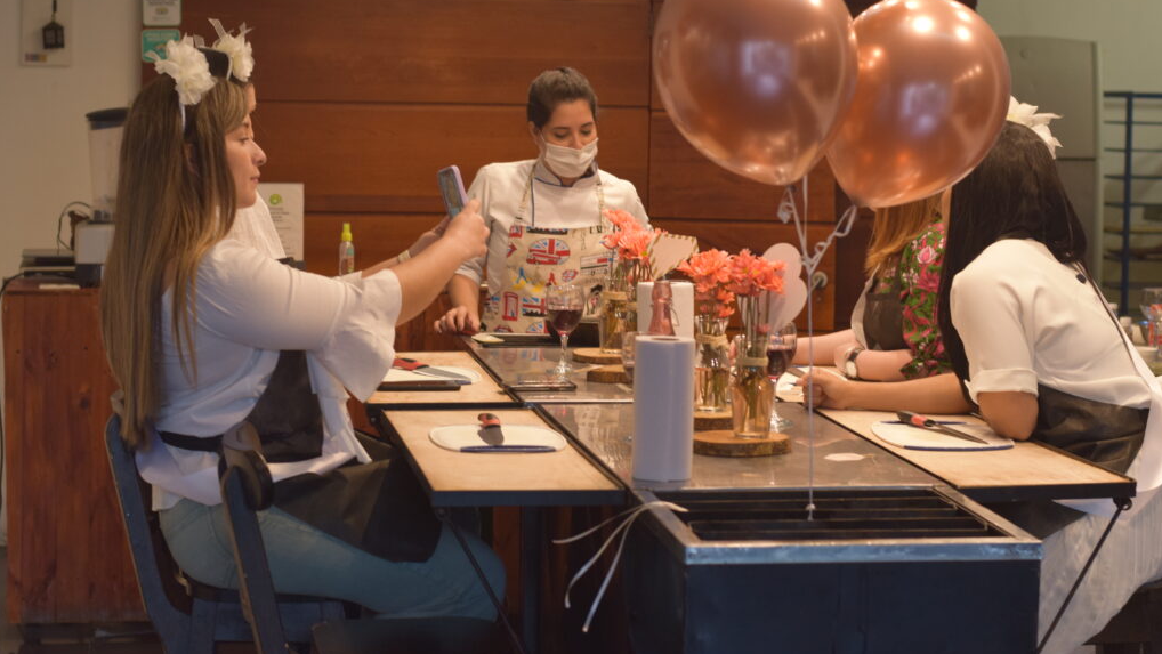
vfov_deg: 15.3
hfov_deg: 26.8
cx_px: 581
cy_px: 310
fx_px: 2434
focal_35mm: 79
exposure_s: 1/60
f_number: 4
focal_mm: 50
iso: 800
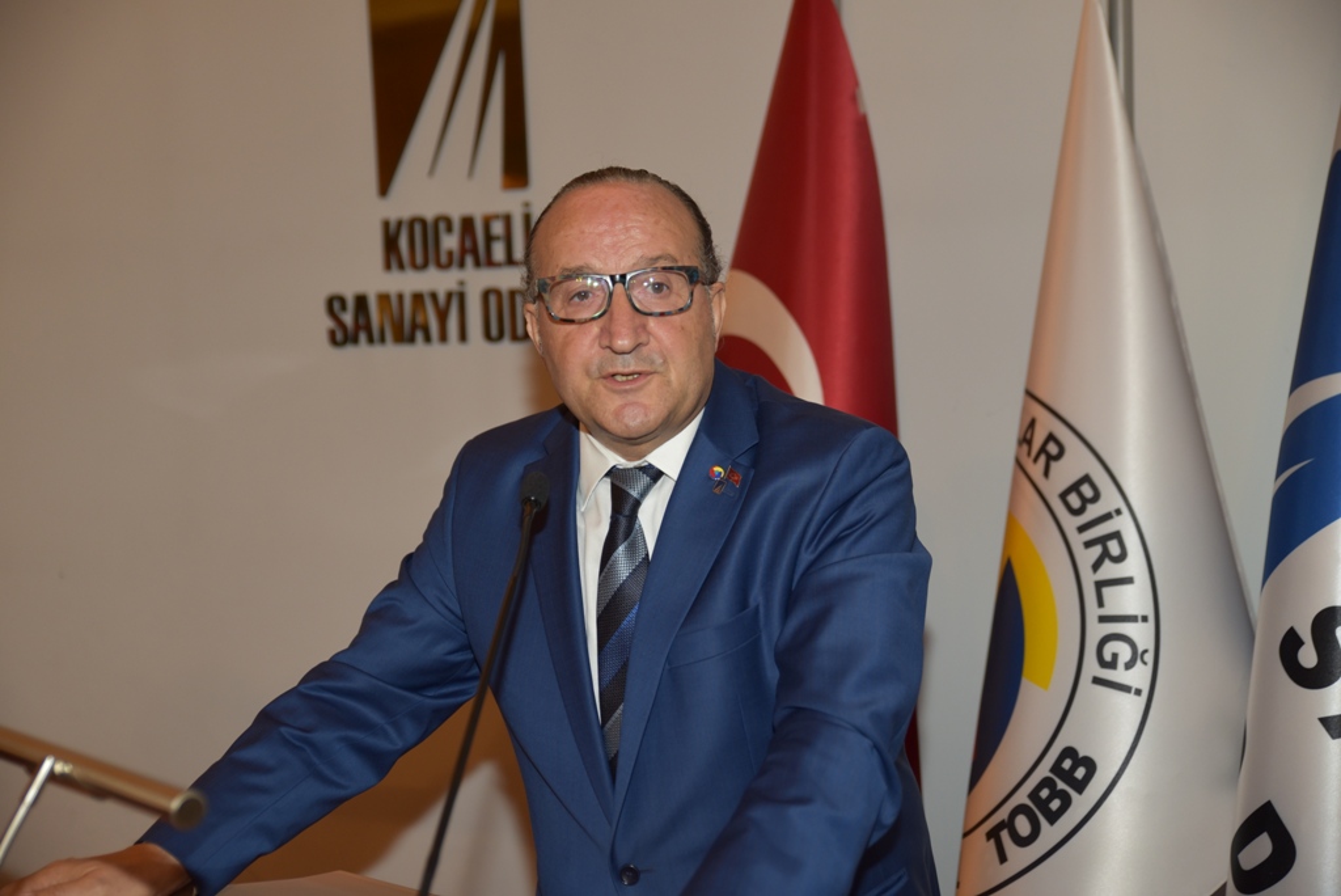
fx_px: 1714
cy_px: 448
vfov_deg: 29.3
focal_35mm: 46
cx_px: 670
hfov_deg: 42.7
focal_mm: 46
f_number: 2.8
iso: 640
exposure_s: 1/60
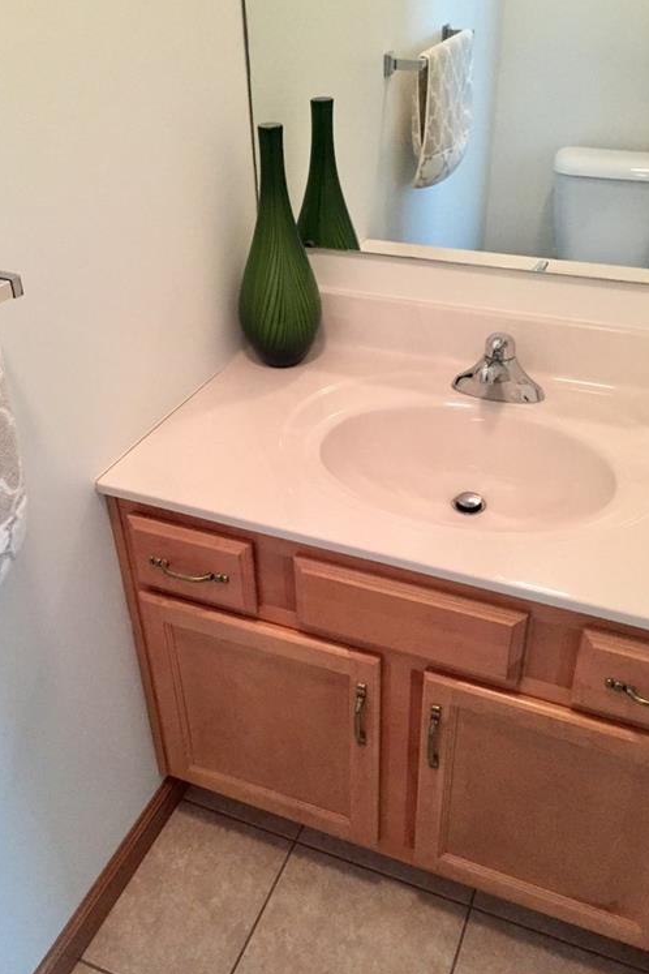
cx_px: 308
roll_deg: +0.5
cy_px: 477
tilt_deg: -35.8
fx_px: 838
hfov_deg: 42.3
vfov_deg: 60.3
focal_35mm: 31
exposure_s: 1/30
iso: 250
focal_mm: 4.15
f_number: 2.2
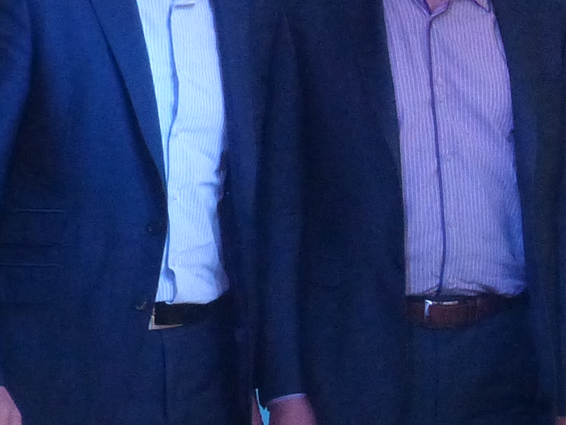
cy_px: 164
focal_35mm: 197
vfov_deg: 7.5
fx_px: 3222
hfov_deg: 10.0
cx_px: 457
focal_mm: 6.5
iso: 400
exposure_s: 1/125
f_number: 3.1
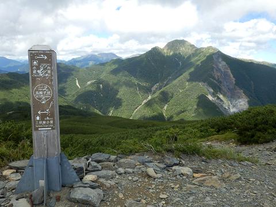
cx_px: 138
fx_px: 263
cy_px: 104
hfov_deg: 55.4
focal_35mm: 33
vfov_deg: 42.9
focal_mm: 5.9
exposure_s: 1/500
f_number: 3.7
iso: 80
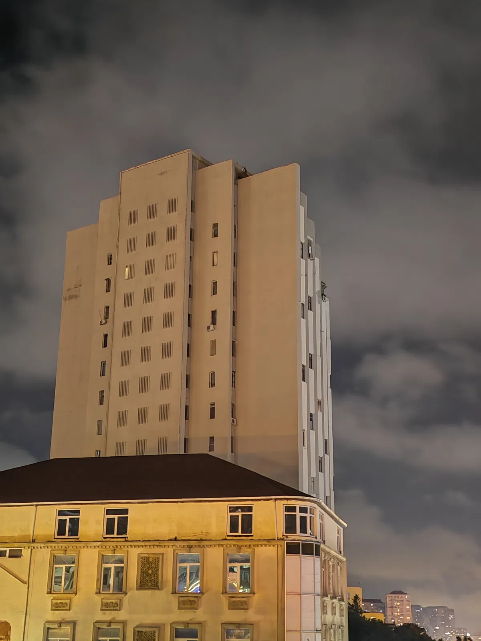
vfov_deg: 37.5
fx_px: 945
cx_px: 240
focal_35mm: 51
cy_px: 320
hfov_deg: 28.6
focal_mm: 6.12
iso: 8000
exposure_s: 1/17
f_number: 1.9
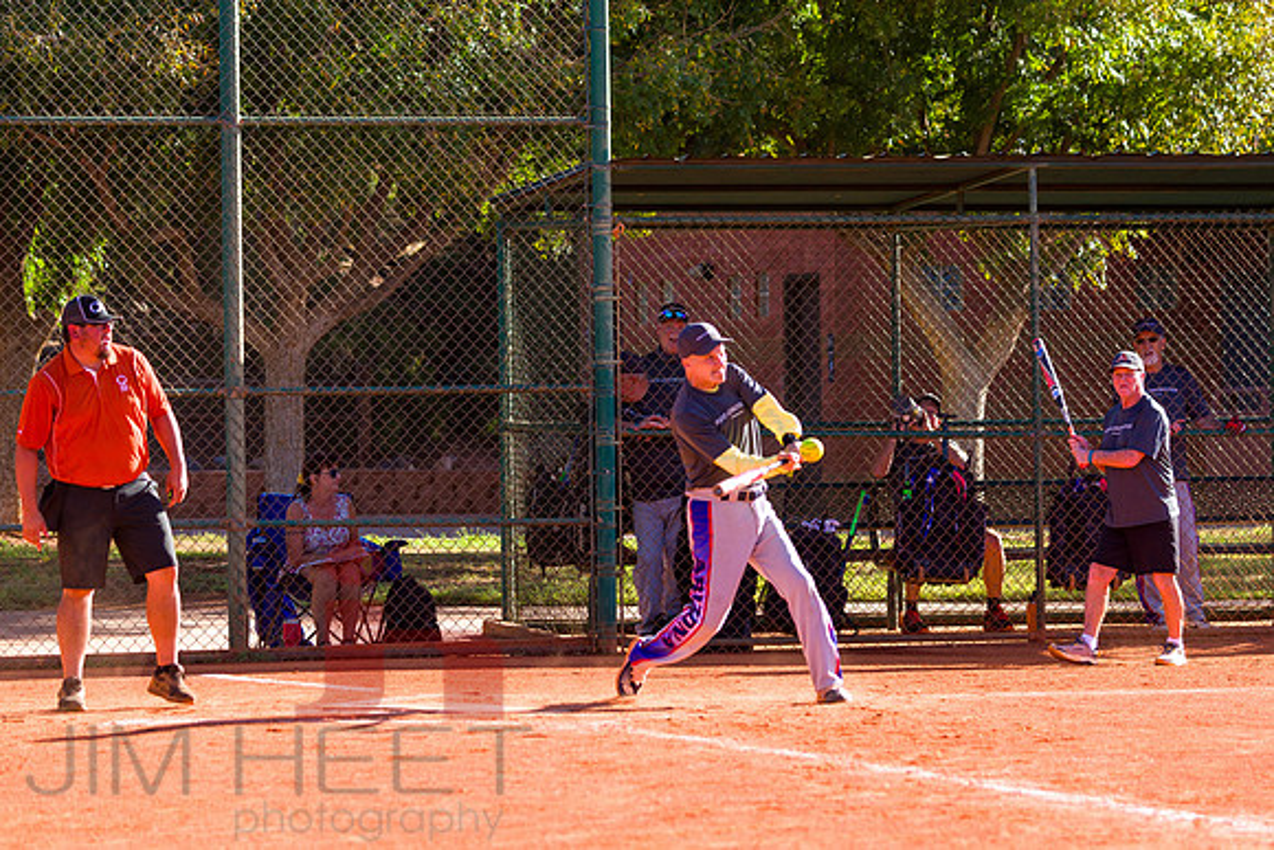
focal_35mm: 183
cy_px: 390
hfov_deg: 11.2
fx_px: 6478
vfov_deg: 7.5
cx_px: 669
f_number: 5
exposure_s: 1/1600
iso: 400
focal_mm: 165
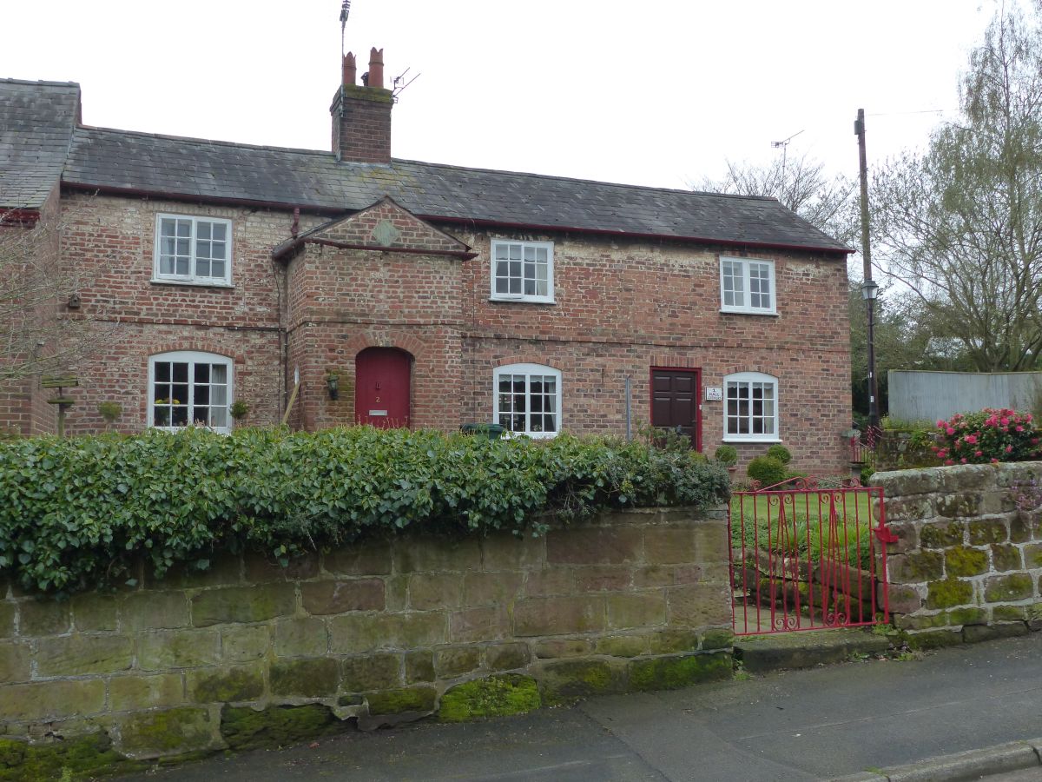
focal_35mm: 35
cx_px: 521
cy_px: 391
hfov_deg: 52.6
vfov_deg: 40.7
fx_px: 1054
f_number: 4
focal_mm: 6.3
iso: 160
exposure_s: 1/160
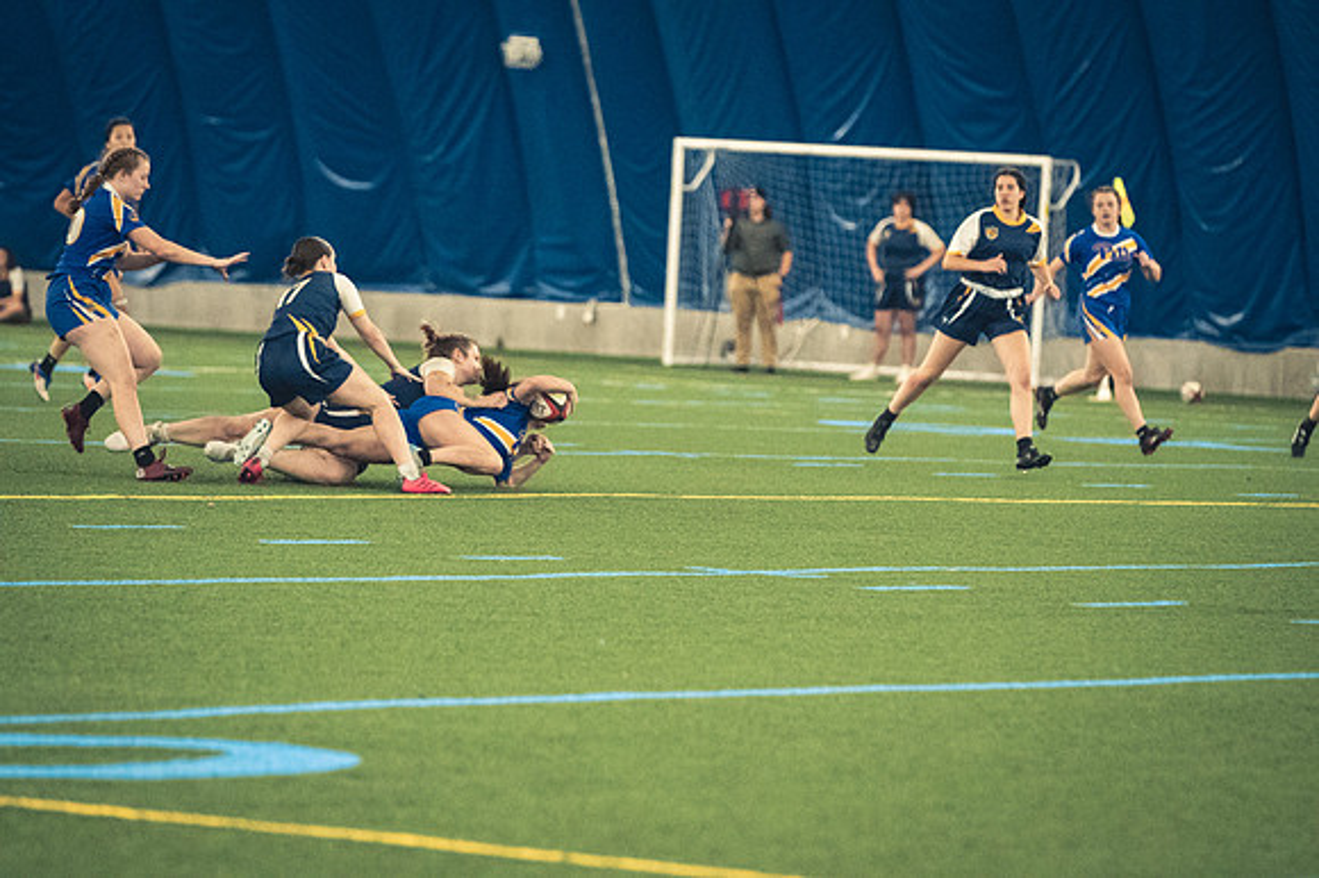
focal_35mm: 255
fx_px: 9337
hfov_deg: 8.1
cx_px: 660
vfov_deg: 5.4
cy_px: 439
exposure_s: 1/500
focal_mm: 170
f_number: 2.8
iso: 12800
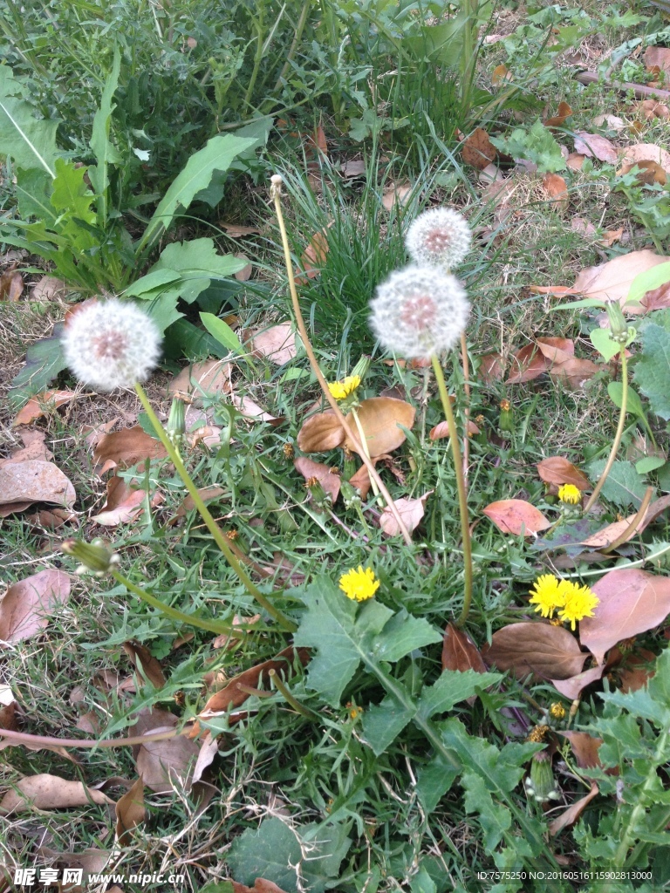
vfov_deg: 52.6
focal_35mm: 35
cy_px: 446
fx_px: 903
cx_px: 335
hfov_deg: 40.7
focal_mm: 4.28
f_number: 2.4
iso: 100
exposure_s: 1/120
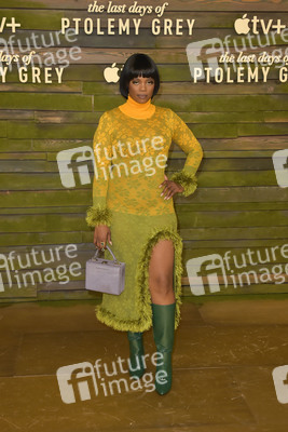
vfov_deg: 46.4
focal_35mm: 42
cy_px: 216
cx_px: 144
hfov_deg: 31.9
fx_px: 504
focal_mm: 42
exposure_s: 1/250
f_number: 7.1
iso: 320
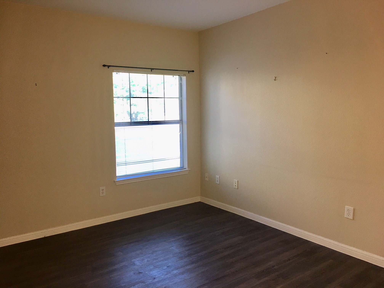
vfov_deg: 48.2
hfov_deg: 61.7
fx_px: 322
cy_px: 144
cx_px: 192
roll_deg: +1.1
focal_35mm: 29
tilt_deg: -4.2
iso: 32
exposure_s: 1/15
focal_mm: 4.15
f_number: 2.2
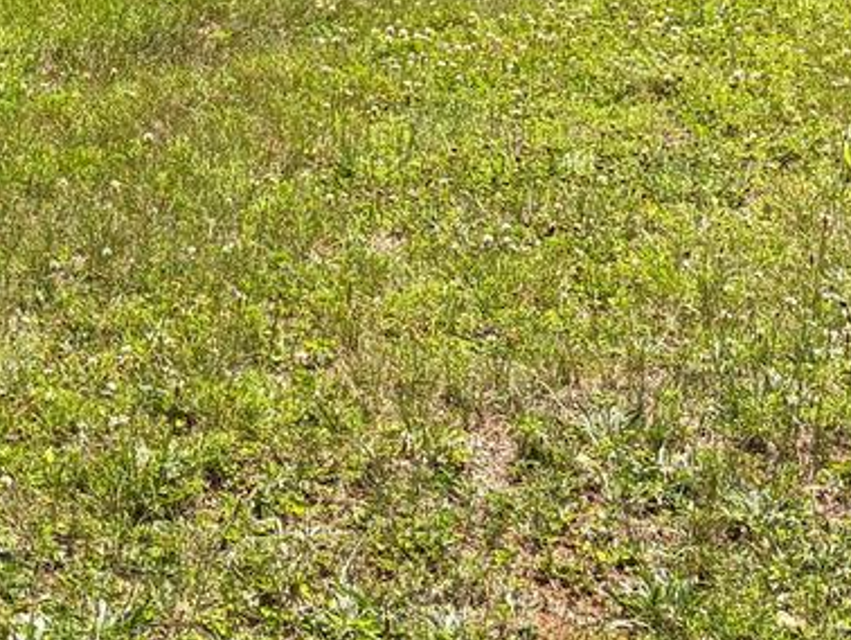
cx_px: 52
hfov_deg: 19.4
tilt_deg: -2.9
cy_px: -557
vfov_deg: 13.3
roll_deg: -2.5
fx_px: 2435
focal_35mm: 99
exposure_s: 1/2283
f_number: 1.6
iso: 64
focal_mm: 5.96
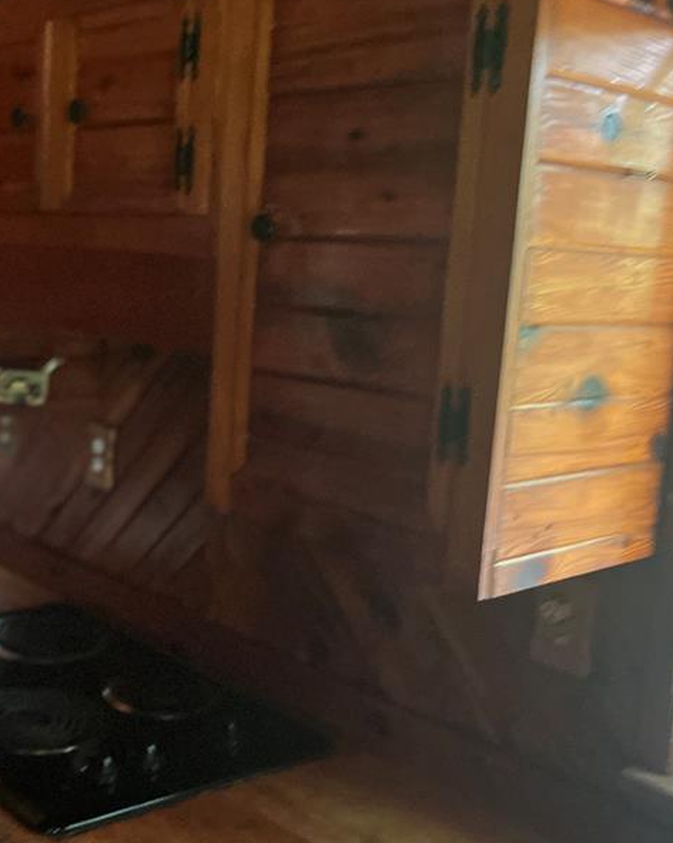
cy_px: 412
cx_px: 188
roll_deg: -2.9
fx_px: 1097
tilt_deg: -7.5
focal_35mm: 44
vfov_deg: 42.0
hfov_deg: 33.6
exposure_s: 1/36
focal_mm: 5.1
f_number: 1.6
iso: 640
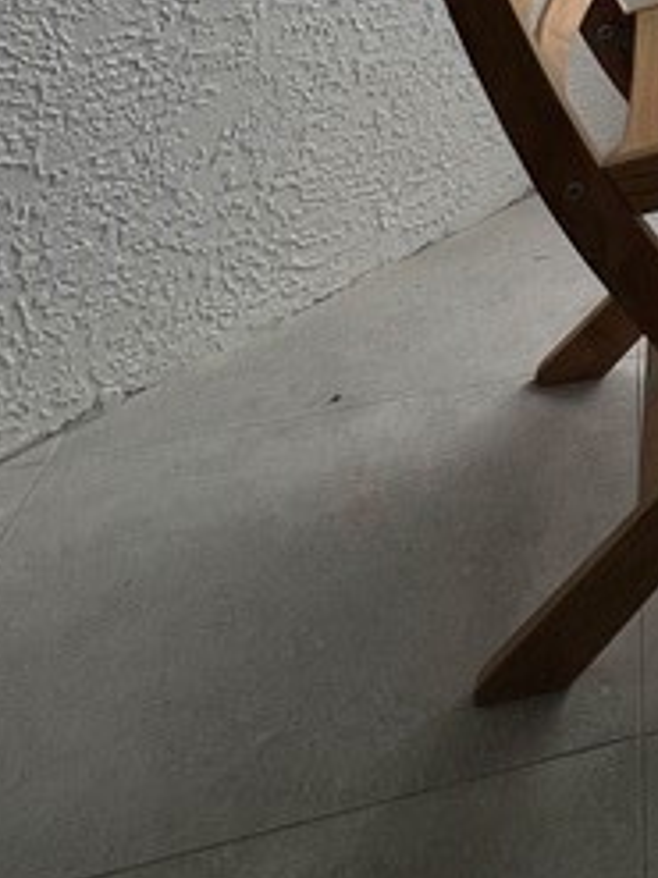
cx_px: 1138
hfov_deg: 20.4
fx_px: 1370
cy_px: -444
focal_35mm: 54
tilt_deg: -1.0
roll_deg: +1.2
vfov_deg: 26.0
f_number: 1.8
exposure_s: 1/444
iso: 32
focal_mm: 1.57
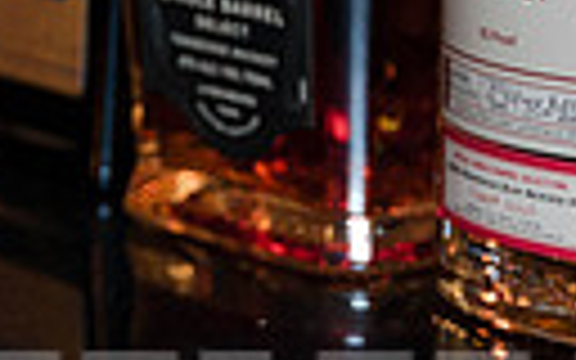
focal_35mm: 279
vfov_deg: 4.7
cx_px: -31
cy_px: -222
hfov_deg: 7.5
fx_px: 4380
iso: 3200
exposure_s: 1/100
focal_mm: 48
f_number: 2.8
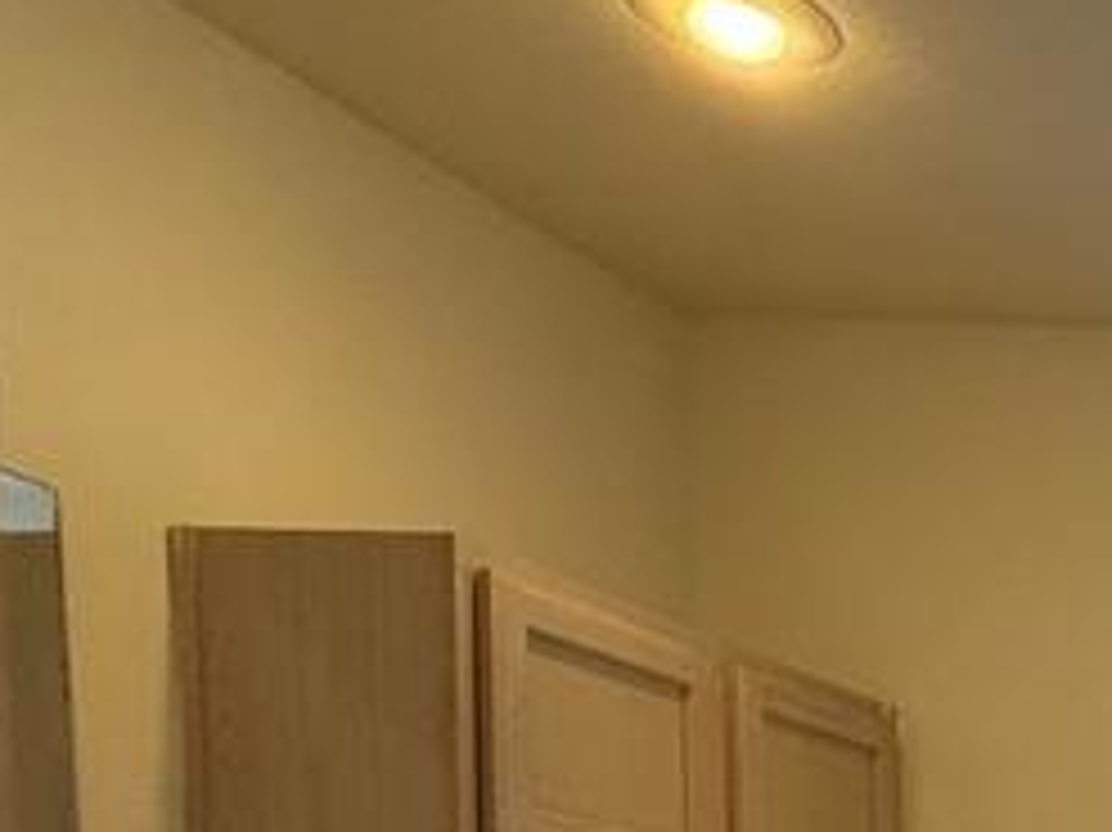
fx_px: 1862
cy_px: 1205
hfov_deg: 22.3
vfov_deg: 21.6
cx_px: 1931
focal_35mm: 58
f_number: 2.2
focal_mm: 2.22
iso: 100
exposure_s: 1/120
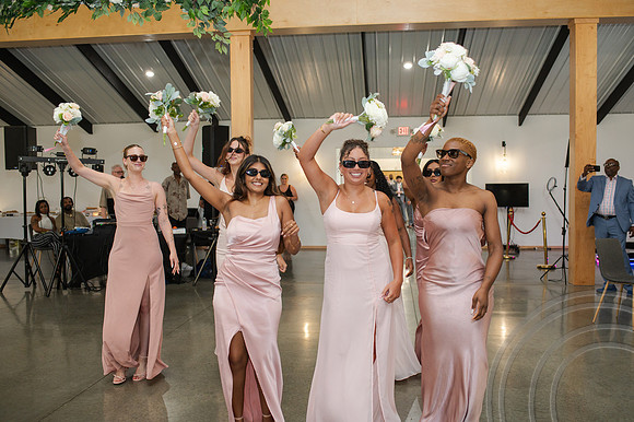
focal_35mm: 35
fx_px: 620
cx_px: 317
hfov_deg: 54.2
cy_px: 211
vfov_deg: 37.6
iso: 800
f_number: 3.2
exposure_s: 1/200
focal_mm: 35
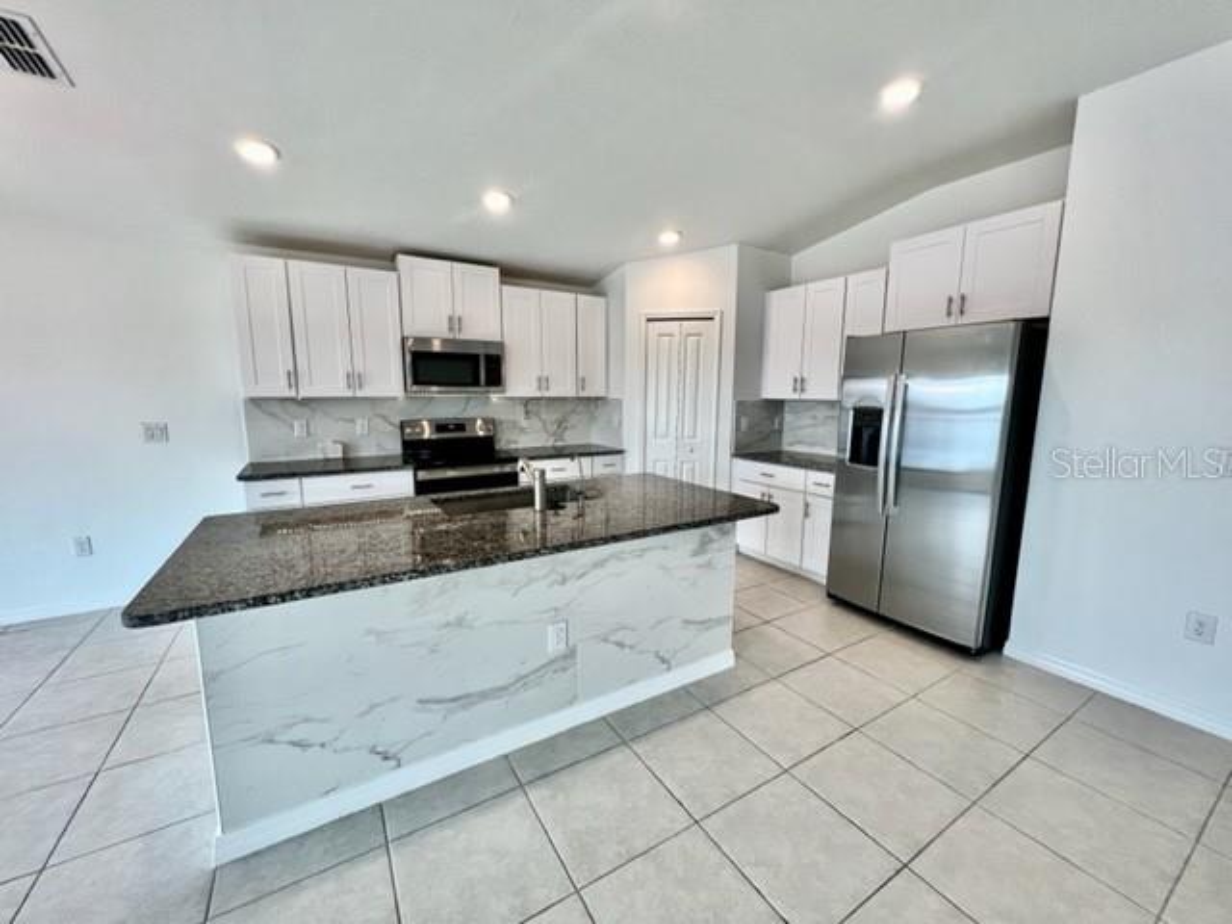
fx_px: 463
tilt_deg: -9.0
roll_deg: +0.0
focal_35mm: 13
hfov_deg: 106.2
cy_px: 462
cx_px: 616
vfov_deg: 89.9
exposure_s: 1/120
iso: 80
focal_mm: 1.57
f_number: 1.8
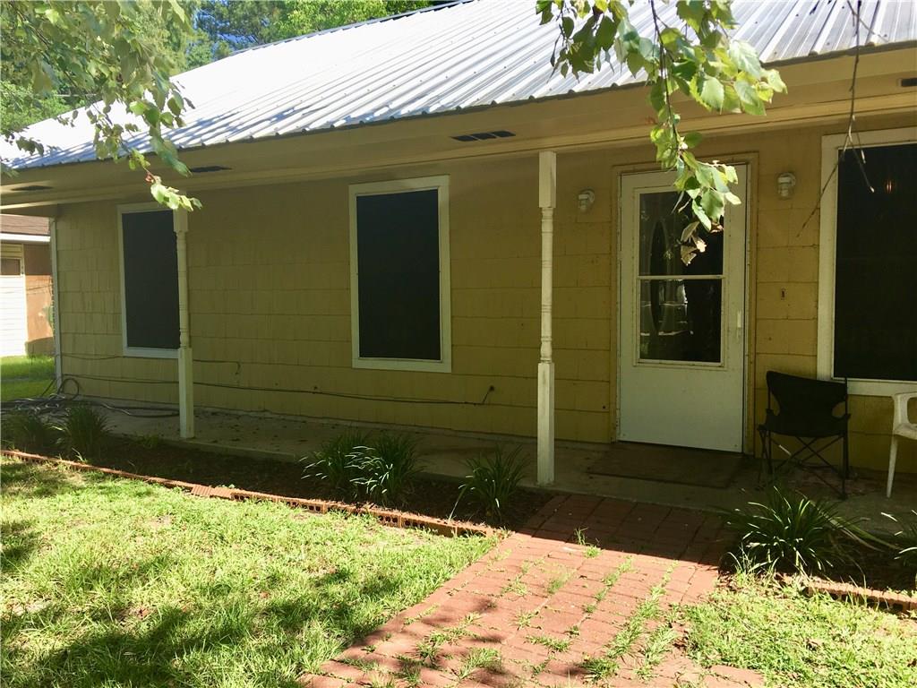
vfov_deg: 48.2
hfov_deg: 61.7
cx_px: 458
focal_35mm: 29
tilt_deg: -3.2
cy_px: 344
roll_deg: +0.6
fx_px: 768
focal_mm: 4.15
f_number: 2.2
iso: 25
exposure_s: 1/553
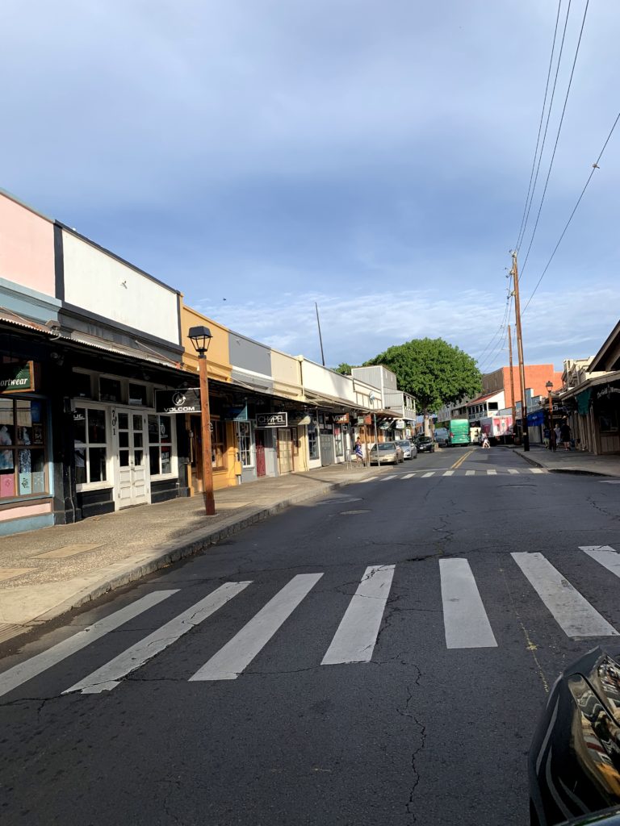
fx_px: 621
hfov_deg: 53.1
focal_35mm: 26
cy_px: 413
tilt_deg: +1.9
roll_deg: +4.9
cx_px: 310
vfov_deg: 67.3
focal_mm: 4.25
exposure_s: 1/2075
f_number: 1.8
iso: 25
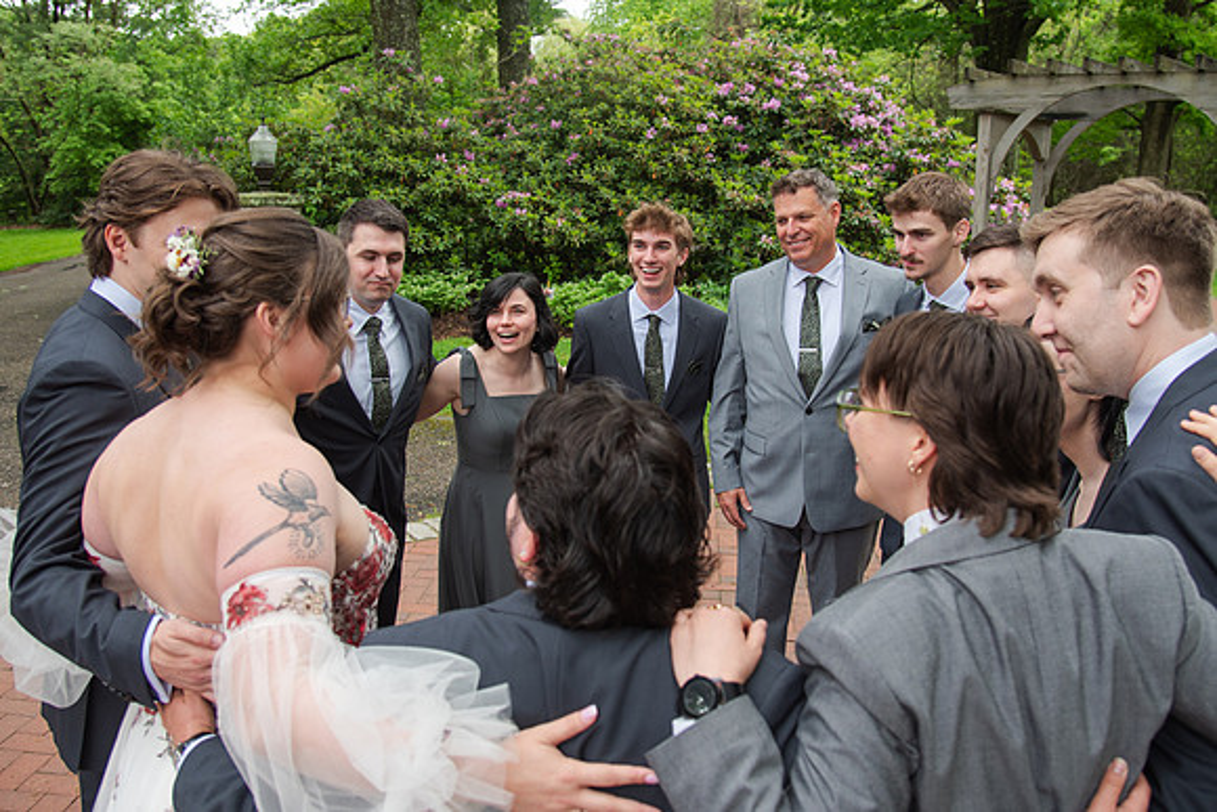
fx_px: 1014
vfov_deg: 43.6
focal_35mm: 30
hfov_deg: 61.9
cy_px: 363
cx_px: 609
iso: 140
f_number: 4
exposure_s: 1/400
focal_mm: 24
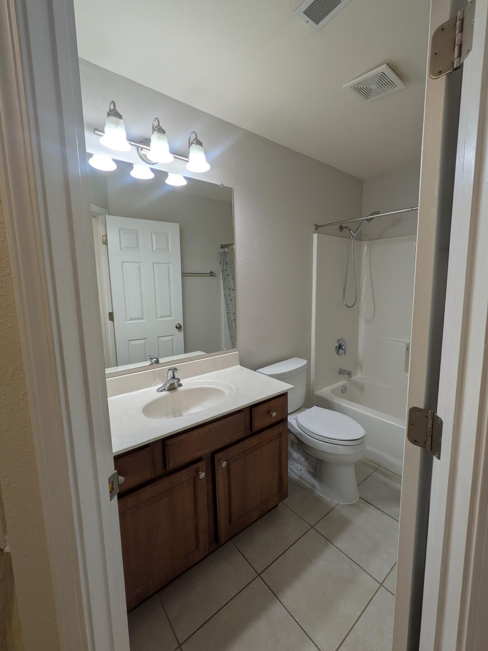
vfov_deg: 98.2
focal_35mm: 15
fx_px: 282
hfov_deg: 81.7
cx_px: 258
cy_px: 320
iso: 71
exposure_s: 1/120
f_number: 2.2
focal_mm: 1.83
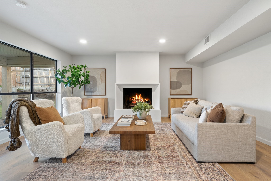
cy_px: 90
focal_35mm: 19
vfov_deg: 64.5
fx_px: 143
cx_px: 136
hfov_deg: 86.9
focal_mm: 19
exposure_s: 3.2
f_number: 9
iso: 200
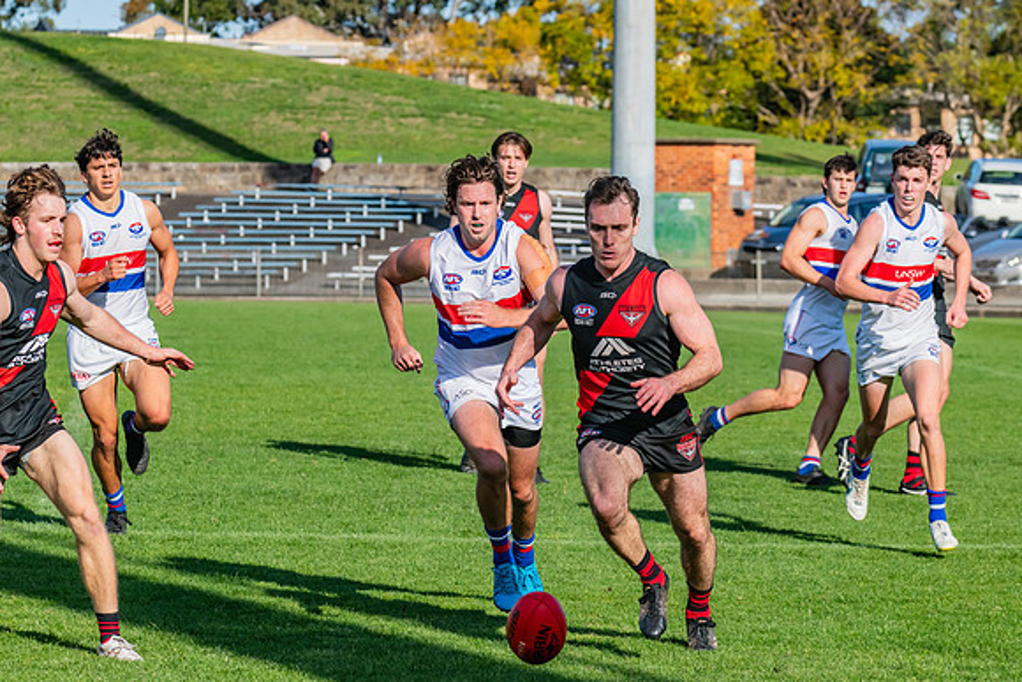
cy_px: 314
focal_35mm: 184
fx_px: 5214
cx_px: 552
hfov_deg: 11.2
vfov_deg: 7.5
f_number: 10
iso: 800
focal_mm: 170
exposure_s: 1/1600
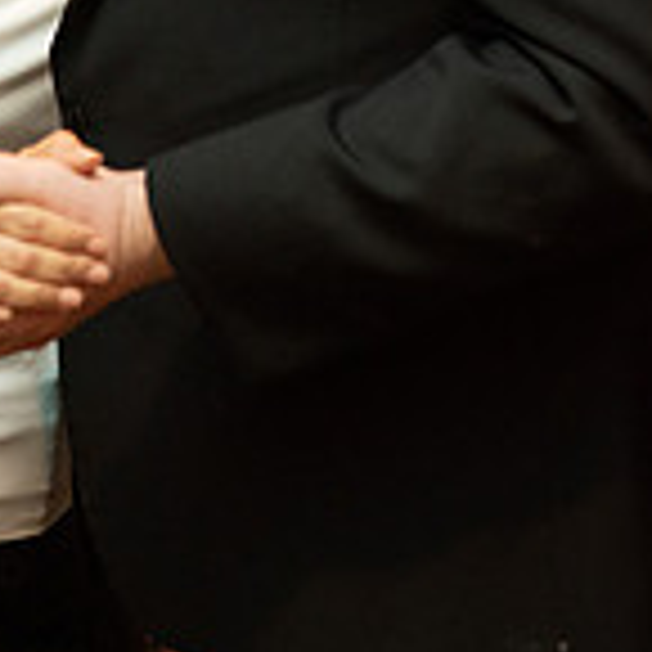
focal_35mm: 185
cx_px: 135
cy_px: -198
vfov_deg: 9.3
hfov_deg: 9.4
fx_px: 3942
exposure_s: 1/125
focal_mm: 70
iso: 3200
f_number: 3.2
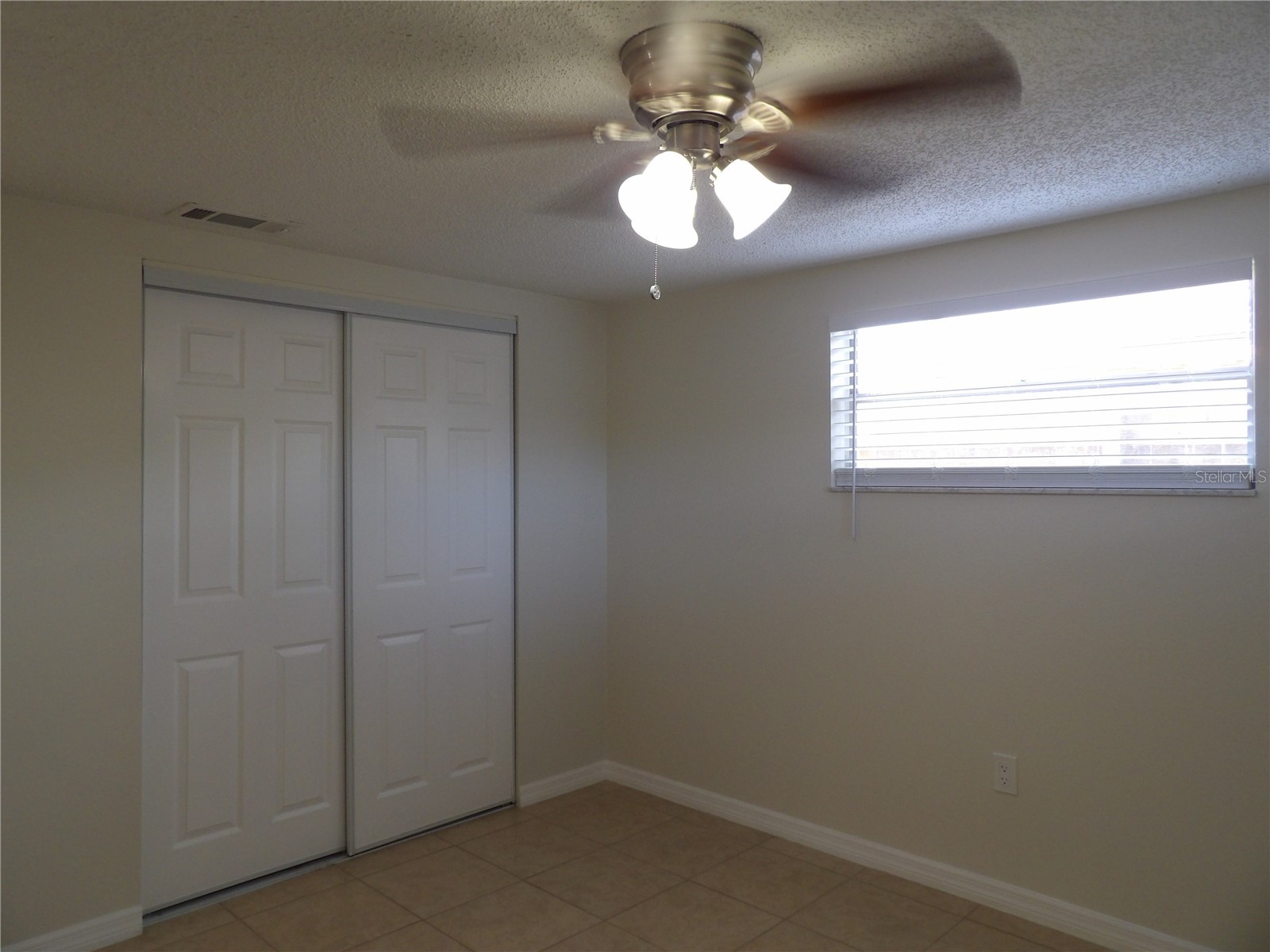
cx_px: 635
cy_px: 476
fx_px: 881
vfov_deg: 56.8
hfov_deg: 71.6
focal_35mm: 24
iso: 153
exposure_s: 1/33
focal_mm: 4.3
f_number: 3.2
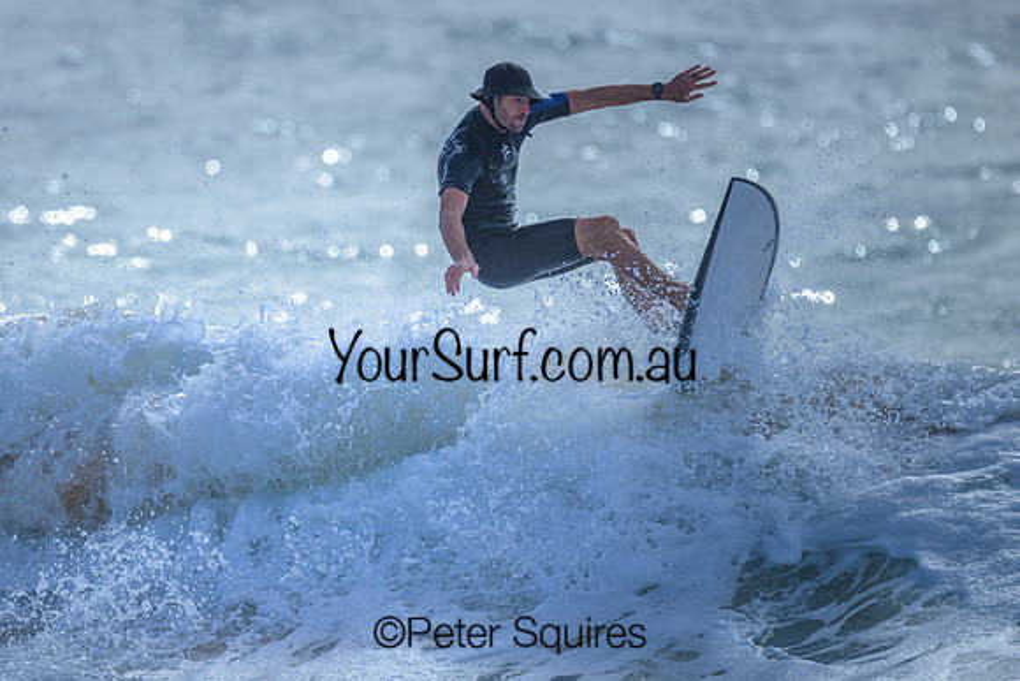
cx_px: 319
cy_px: 395
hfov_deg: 1.9
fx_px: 31145
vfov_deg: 1.3
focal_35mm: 1099
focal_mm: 800
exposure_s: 1/2000
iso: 220
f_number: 6.3
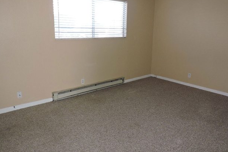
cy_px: 67
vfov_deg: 49.5
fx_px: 165
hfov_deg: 69.3
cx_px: 110
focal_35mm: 26
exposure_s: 1/30
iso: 200
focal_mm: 4.3
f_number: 3
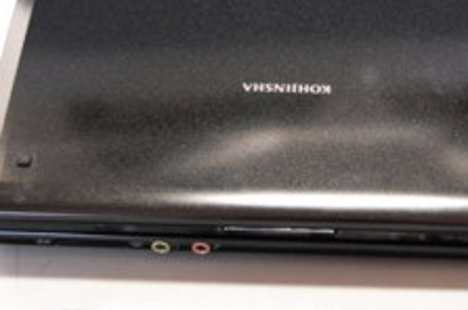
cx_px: 264
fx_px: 1220
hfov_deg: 21.7
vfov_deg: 14.5
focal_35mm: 94
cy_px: 141
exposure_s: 1/25
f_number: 4.5
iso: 800
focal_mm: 31
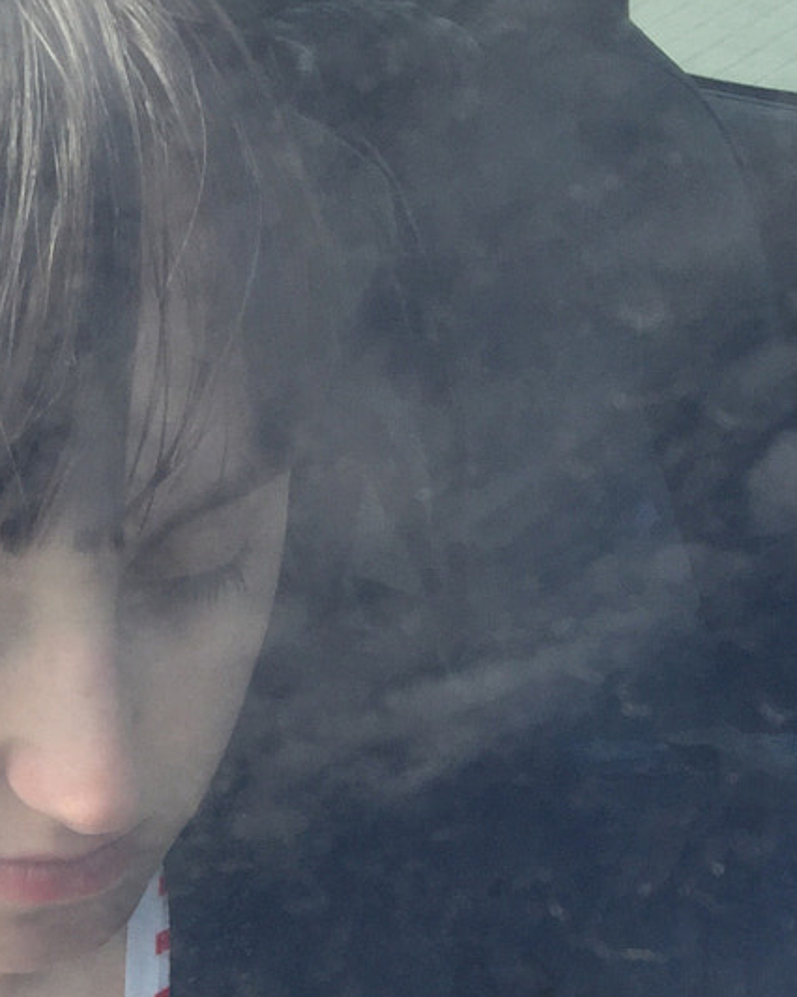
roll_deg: +3.8
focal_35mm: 85
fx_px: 2508
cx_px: -264
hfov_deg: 16.9
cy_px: 1225
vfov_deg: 20.8
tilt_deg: -35.2
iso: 32
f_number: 2.2
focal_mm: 4.15
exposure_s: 1/694
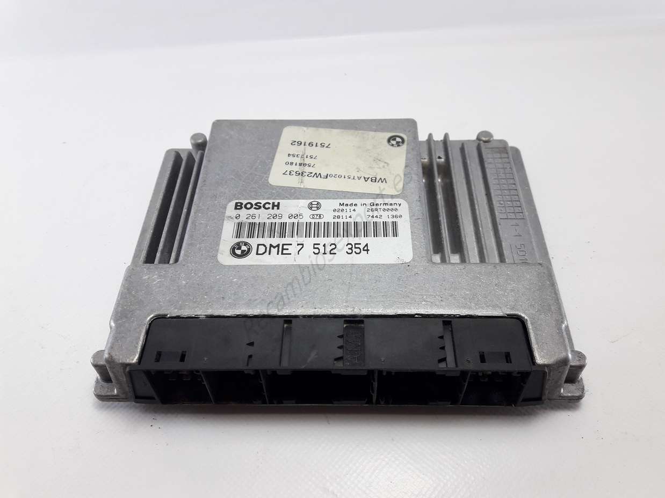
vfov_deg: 49.7
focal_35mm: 28
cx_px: 332
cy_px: 249
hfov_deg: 63.5
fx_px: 538
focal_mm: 3.7
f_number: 1.9
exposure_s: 1/50
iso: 50
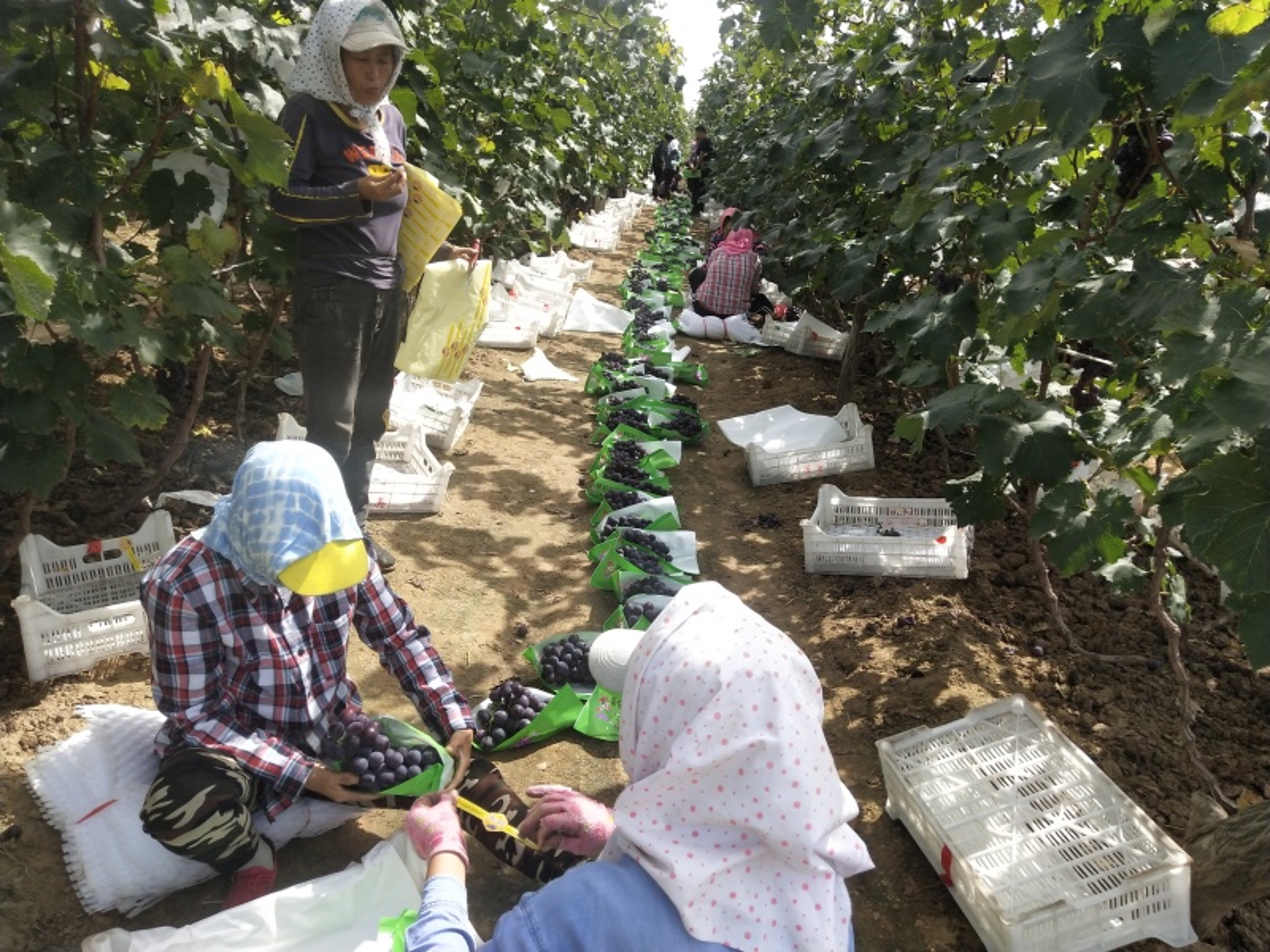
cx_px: 635
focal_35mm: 30
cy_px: 476
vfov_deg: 46.8
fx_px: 1101
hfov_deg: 60.0
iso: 54
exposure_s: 1/883
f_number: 1.8
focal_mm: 3.95
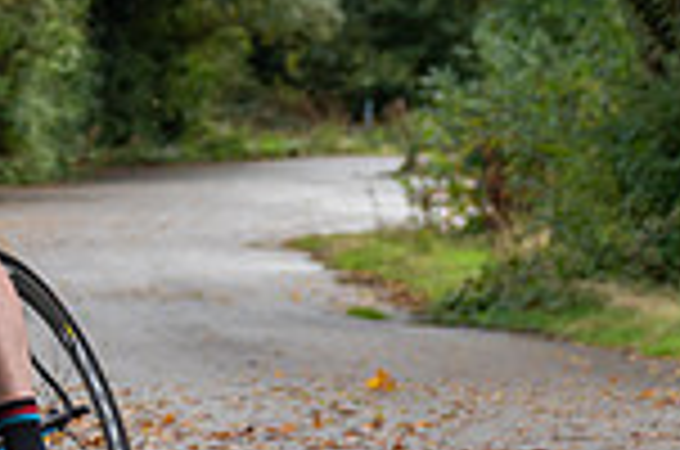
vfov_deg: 5.9
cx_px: -365
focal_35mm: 231
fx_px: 4354
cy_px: -11
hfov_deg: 8.7
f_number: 3.2
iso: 200
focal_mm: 60
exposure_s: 1/500
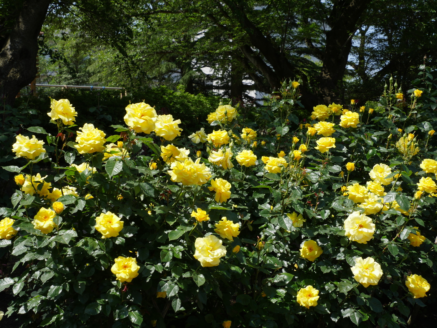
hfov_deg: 38.2
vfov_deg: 29.1
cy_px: 164
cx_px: 218
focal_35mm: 50
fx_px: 631
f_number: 8
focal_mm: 25
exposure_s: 1/320
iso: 200
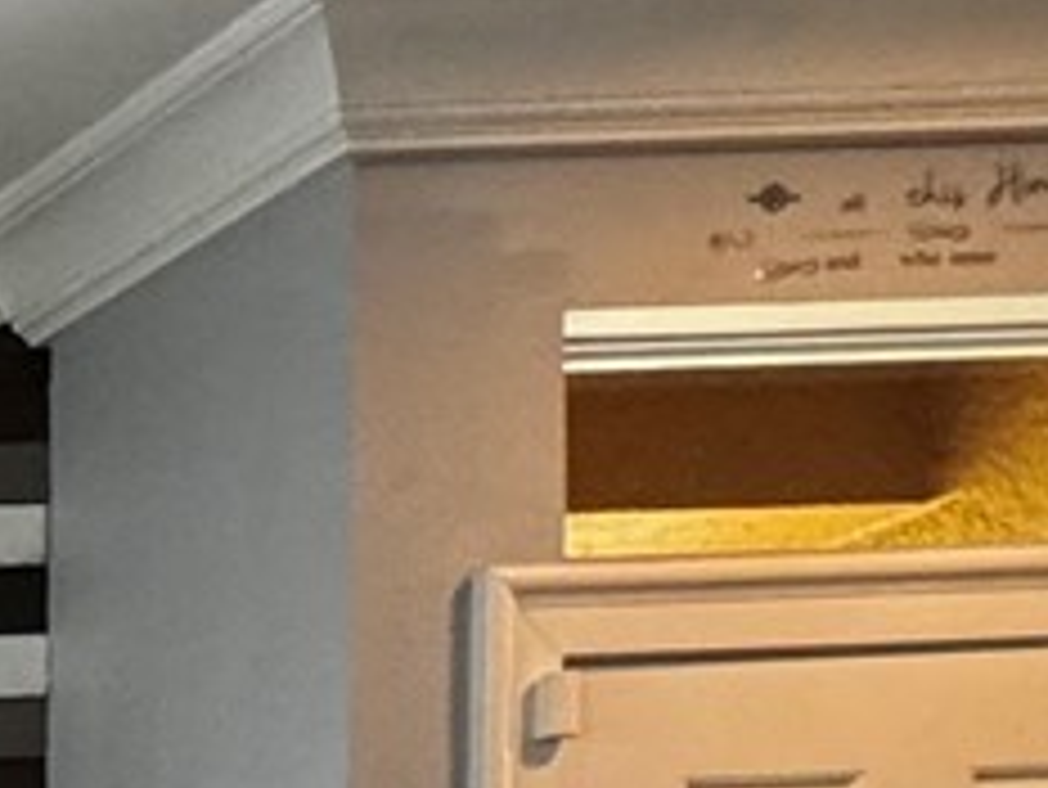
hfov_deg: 12.7
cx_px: -1777
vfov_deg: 12.9
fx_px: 2908
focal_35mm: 96
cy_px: 1707
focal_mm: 2.22
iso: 250
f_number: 2.2
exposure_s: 1/99
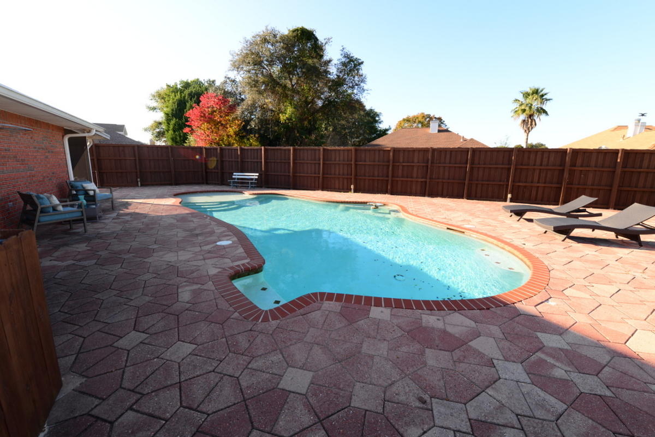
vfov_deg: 81.3
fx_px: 255
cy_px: 218
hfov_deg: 104.2
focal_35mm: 14
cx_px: 328
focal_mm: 14
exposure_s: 1/160
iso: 200
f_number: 6.3
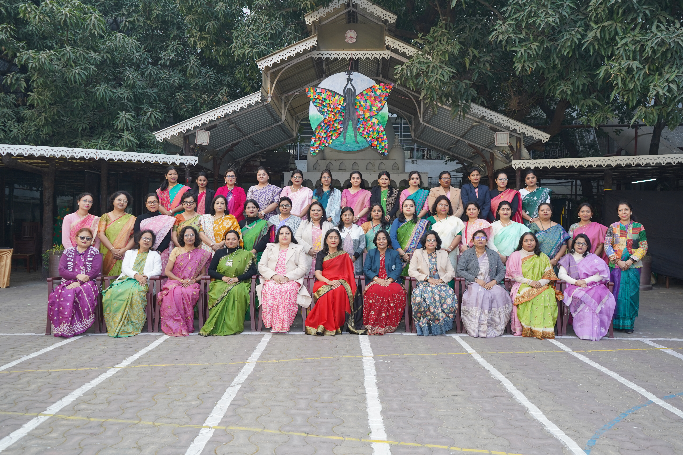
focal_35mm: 29
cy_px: 227
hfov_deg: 63.7
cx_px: 343
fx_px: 550
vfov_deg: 45.0
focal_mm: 28
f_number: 5.6
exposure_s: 1/160
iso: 320
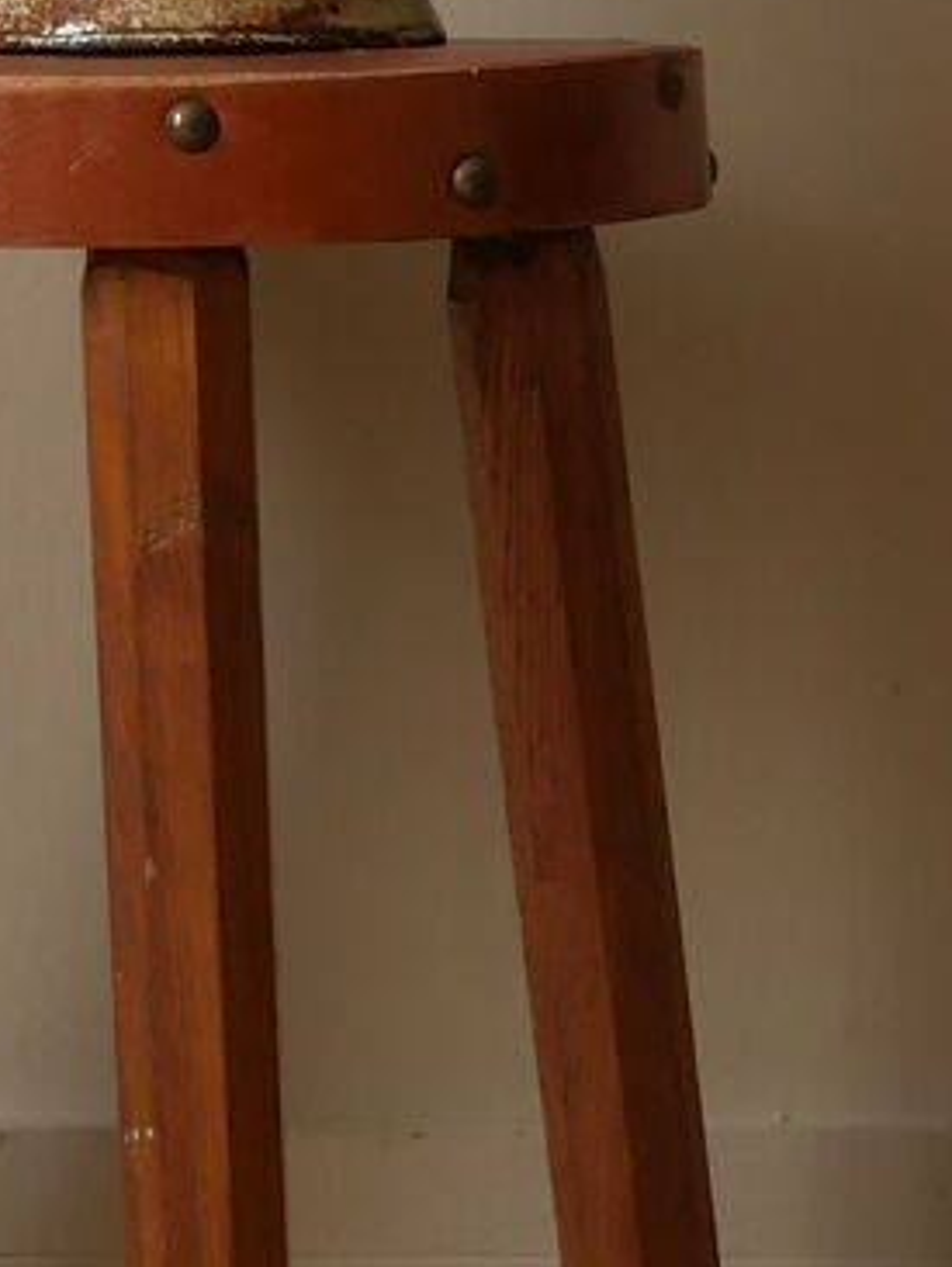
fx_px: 6410
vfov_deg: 10.9
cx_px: 343
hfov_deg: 8.5
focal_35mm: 175
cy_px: -634
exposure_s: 1/60
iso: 400
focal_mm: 16
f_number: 4
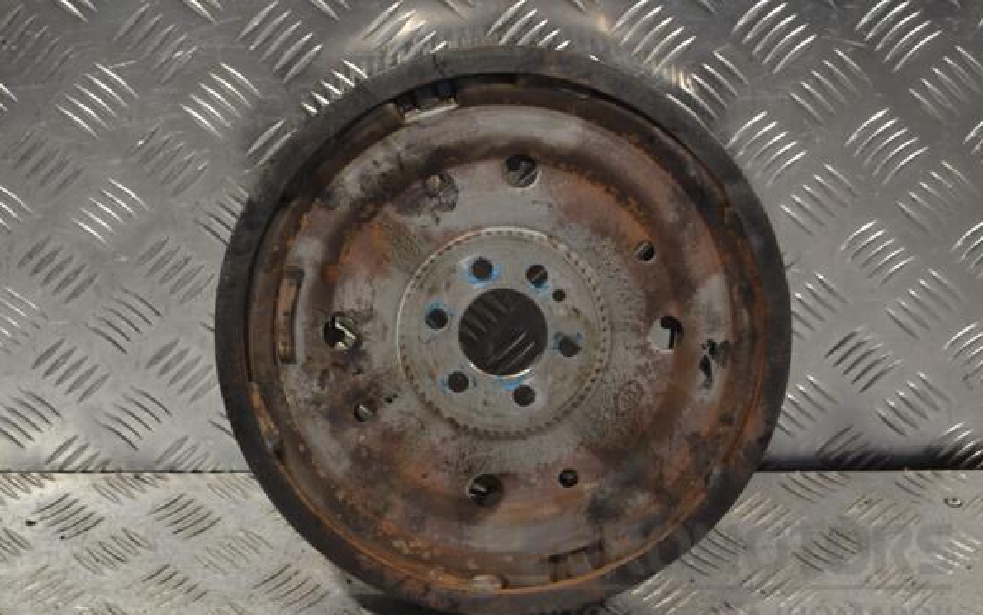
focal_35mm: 74
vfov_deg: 17.6
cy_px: 329
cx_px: 491
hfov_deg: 27.8
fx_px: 1983
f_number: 5.6
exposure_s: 1/60
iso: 400
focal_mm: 48
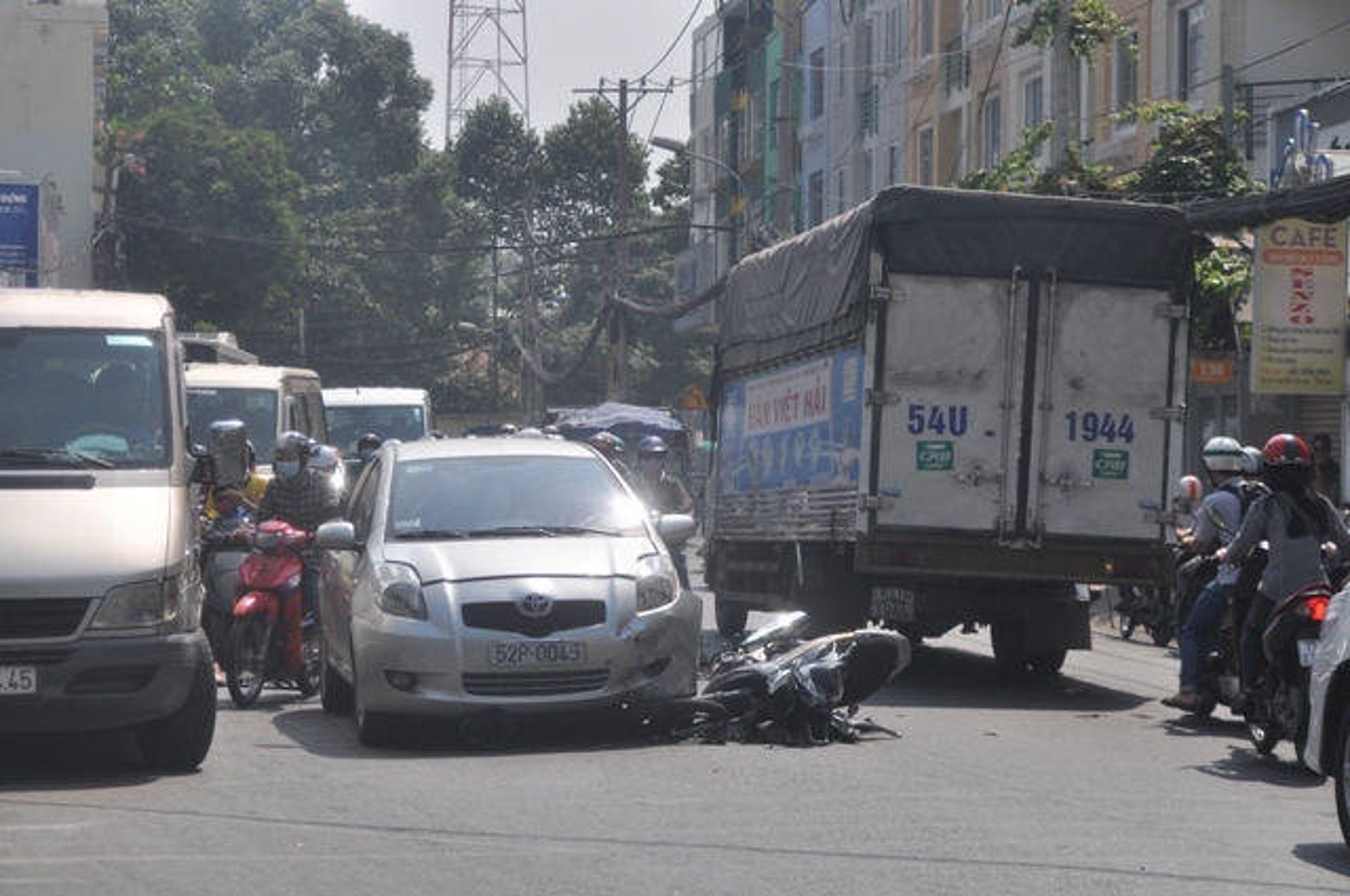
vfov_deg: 13.0
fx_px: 3932
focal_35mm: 105
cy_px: 448
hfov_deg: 19.5
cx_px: 675
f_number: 5
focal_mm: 70
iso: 320
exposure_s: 1/4000
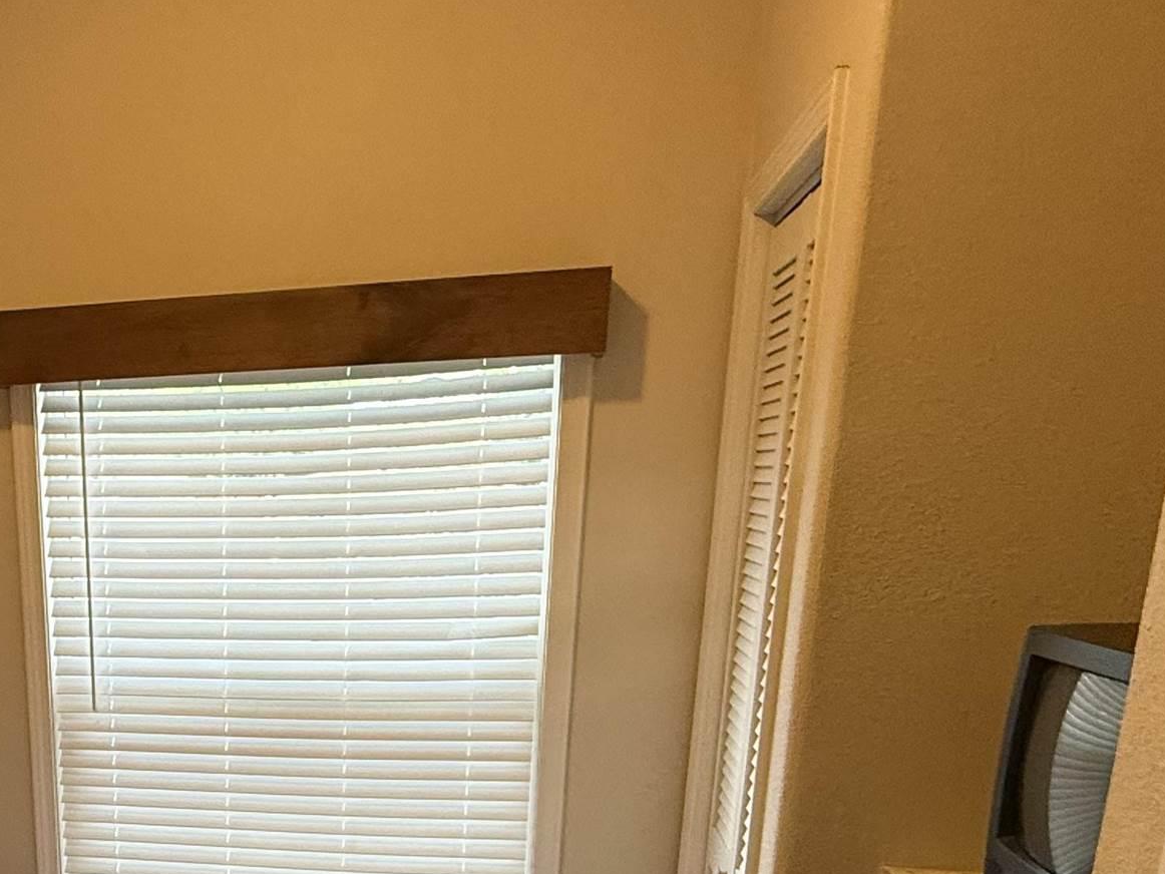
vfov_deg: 35.5
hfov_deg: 46.4
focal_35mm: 37
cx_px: 168
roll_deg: +1.7
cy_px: 847
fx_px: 1245
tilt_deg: -15.3
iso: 250
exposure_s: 1/120
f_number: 2.2
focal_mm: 2.22
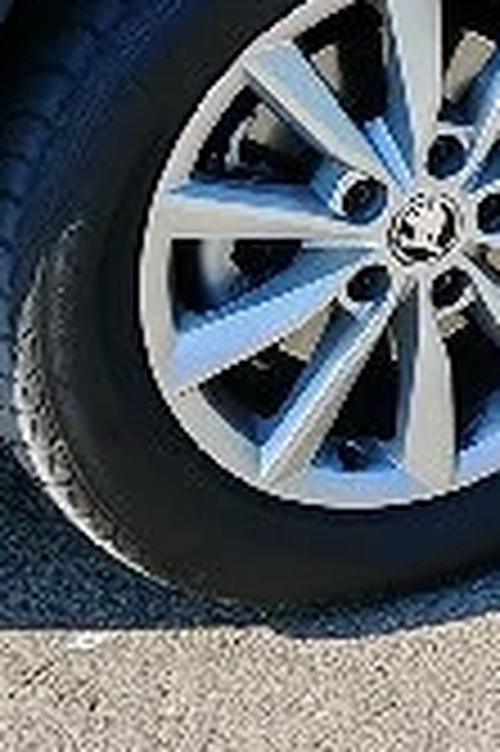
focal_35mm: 168
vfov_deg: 11.6
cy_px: -486
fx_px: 3507
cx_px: 995
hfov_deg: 7.8
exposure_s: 1/714
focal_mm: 6.67
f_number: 1.9
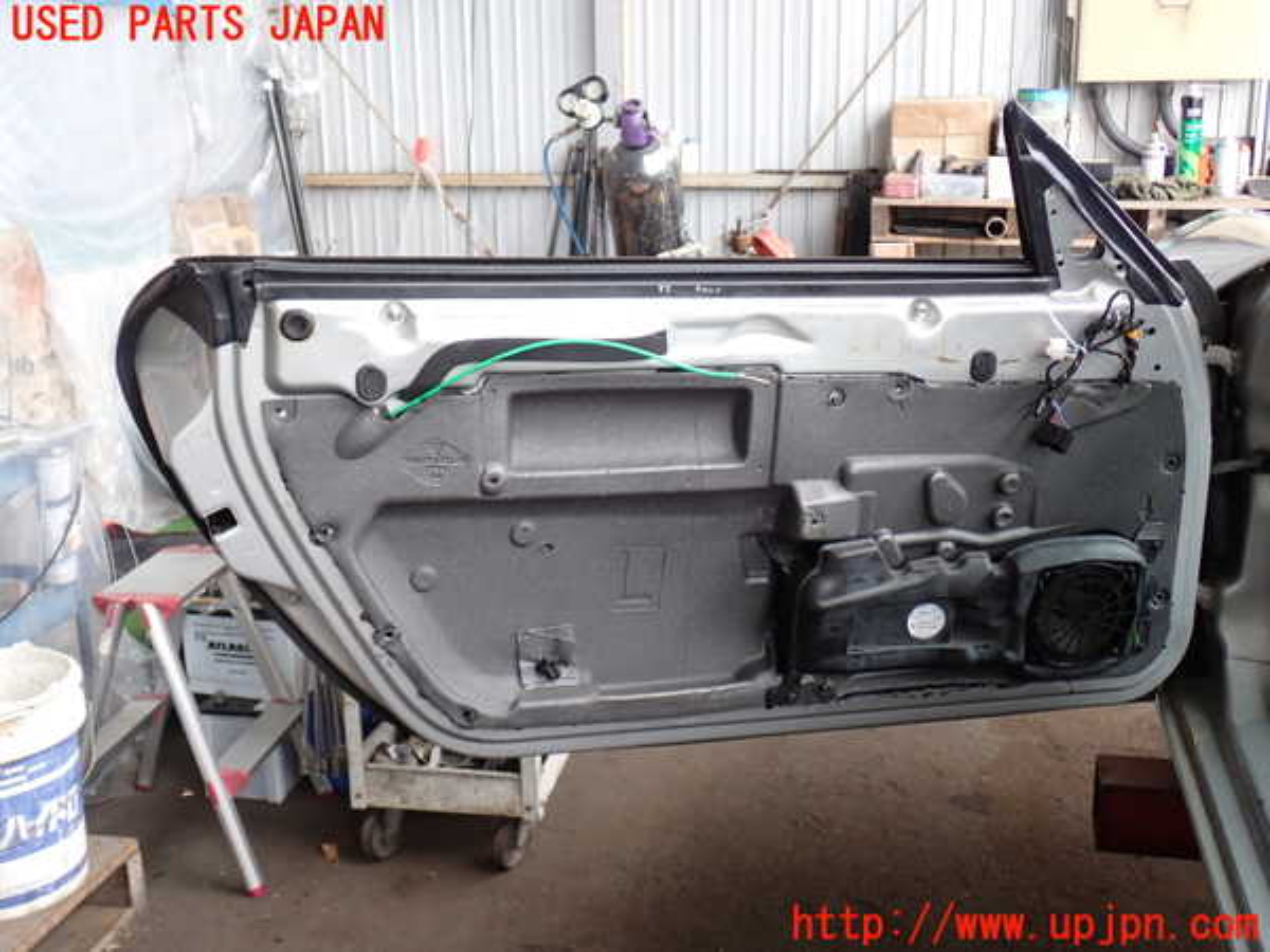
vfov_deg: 35.1
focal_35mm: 41
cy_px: 476
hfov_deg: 45.8
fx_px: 1504
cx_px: 635
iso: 200
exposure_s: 1/80
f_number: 2.8
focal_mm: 7.31
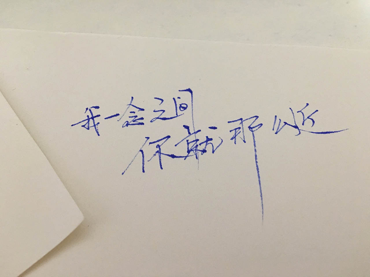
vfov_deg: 48.2
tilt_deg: -59.3
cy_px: 138
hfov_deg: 61.7
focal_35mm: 29
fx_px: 310
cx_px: 185
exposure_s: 1/8
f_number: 2.2
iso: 100
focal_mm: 4.15
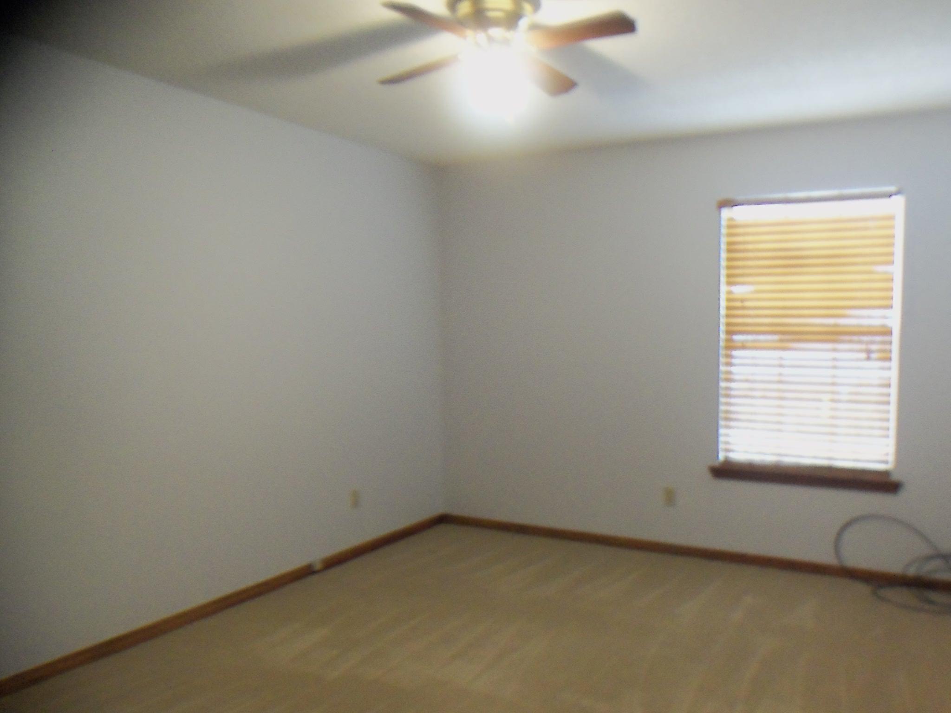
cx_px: 476
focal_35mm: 28
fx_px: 769
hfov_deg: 63.4
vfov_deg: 49.7
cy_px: 356
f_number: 3.3
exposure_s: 1/8
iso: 400
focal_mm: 5.1
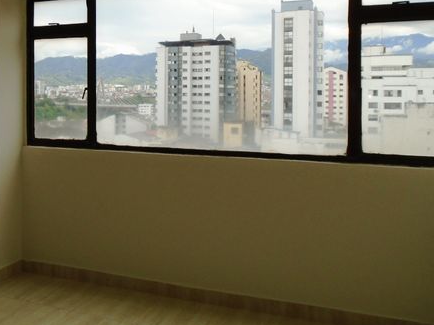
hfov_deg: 46.1
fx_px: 501
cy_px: 100
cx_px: 144
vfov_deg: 35.5
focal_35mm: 40
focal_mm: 4.6
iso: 100
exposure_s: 1/400
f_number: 3.2
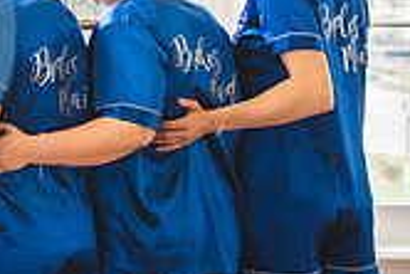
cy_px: -80
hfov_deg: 16.2
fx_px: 1254
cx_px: -280
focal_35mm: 110
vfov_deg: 12.1
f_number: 2.8
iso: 250
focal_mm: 31
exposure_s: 1/125
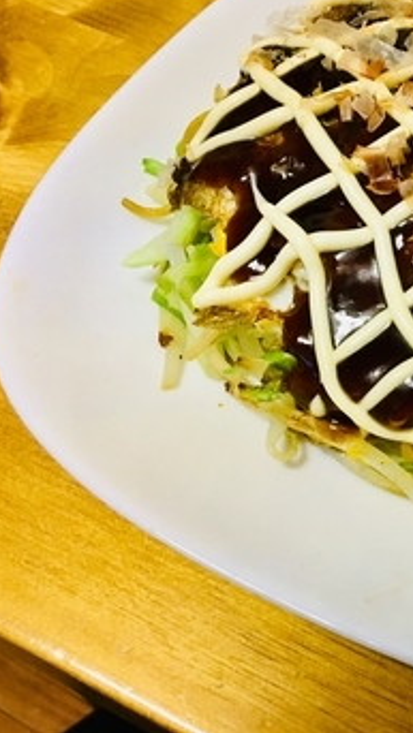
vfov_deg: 44.5
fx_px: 895
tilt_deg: -56.7
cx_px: 479
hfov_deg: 23.9
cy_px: 334
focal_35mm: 46
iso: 125
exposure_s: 1/30
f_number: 2.2
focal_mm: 4.15
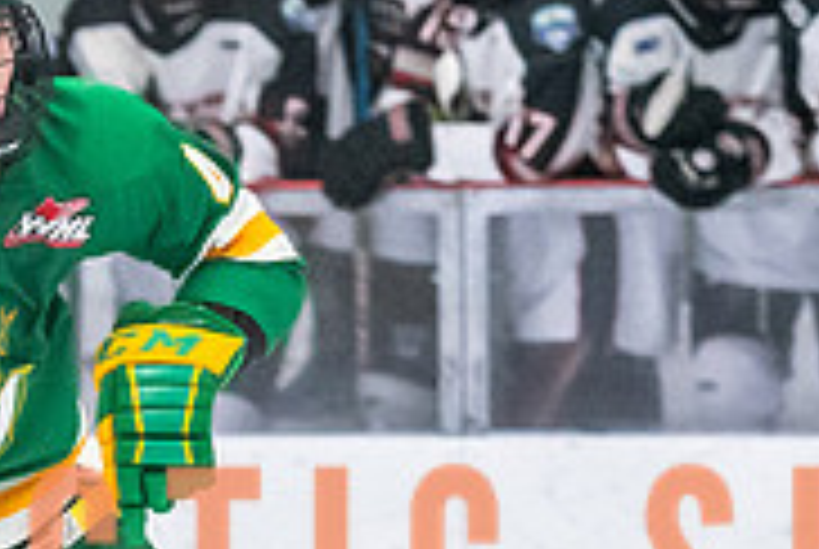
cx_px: 45
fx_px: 14333
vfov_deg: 2.2
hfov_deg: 3.3
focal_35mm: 629
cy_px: 518
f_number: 2.8
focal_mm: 98
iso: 4000
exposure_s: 1/800
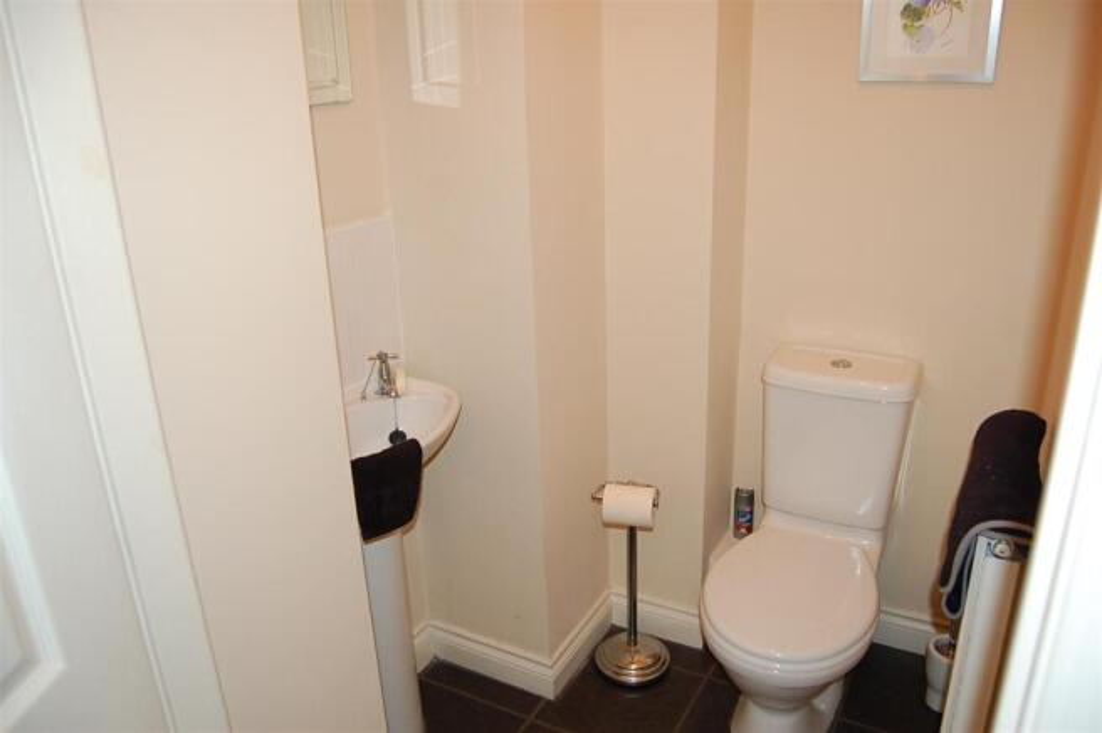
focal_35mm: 27
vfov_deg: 47.8
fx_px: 826
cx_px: 551
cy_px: 366
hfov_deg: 67.4
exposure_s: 1/60
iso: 400
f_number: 3.5
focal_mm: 18
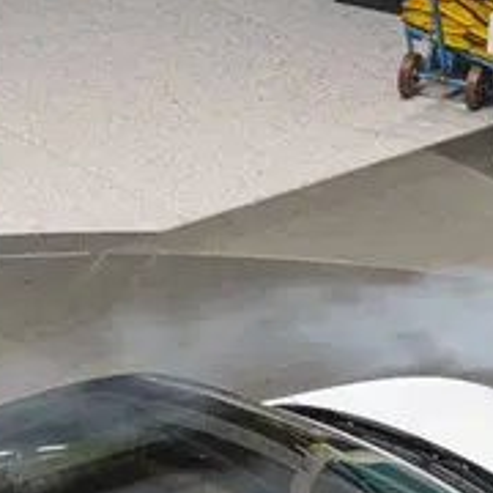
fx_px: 3190
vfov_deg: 8.6
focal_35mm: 198
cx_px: 25
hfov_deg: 8.8
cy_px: 737
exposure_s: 1/30
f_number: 8
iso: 400
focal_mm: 35
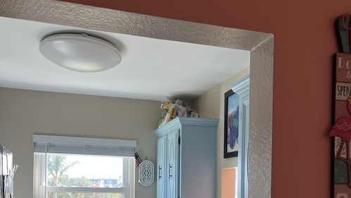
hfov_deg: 52.8
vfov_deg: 29.6
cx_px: 176
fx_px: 354
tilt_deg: +1.2
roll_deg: +1.0
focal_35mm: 38
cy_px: 188
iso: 50
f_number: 1.6
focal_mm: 5.1
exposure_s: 1/120
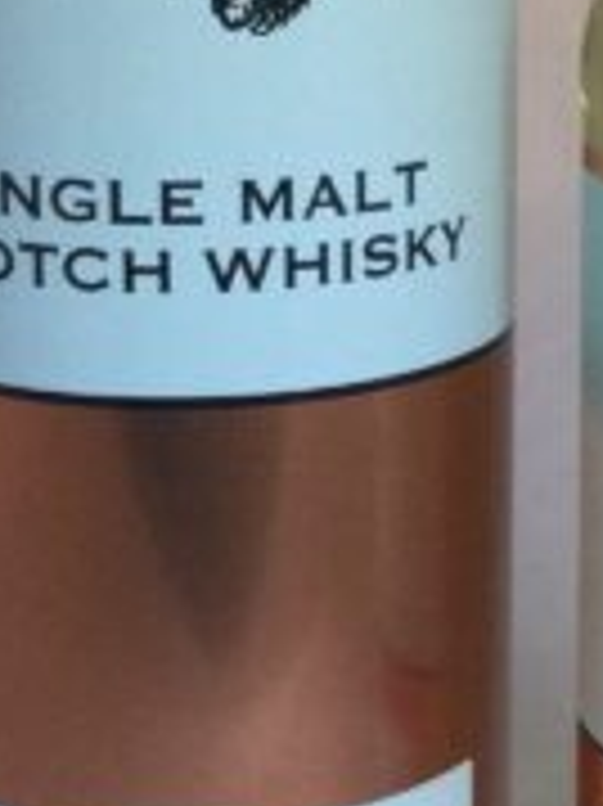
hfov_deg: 13.2
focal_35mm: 111
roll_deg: +0.8
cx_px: 554
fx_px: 2581
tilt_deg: -10.1
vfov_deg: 17.5
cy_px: 117
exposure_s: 1/33
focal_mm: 3.3
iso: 64
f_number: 2.4
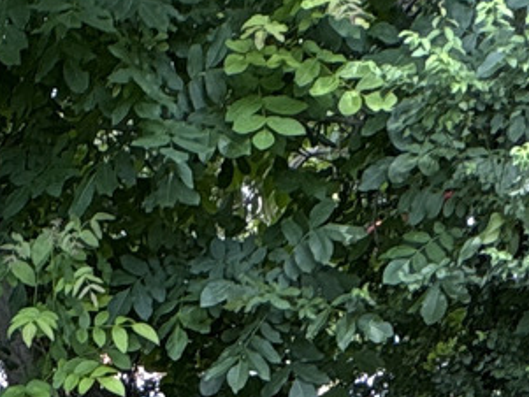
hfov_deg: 20.4
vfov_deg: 11.2
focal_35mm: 93
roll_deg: +10.5
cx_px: 5
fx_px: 1422
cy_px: 1137
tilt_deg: -24.2
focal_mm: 2.22
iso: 40
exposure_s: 1/160
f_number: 2.2
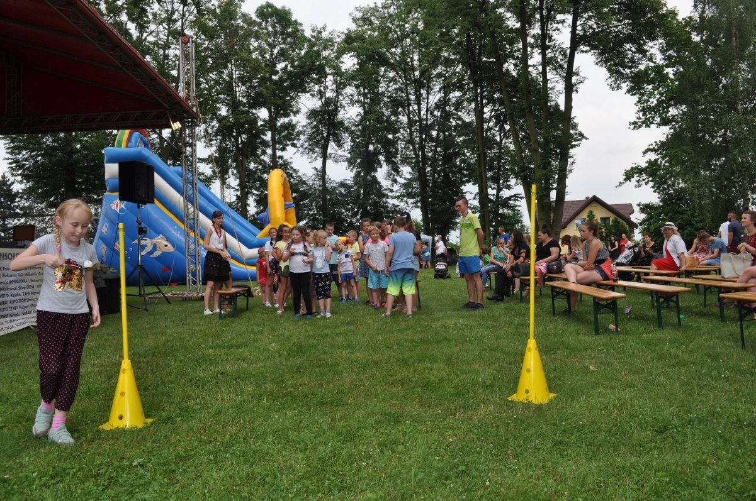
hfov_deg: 67.5
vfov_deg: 47.8
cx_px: 378
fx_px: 566
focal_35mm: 27
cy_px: 250
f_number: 9
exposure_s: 1/200
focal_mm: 18
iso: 200
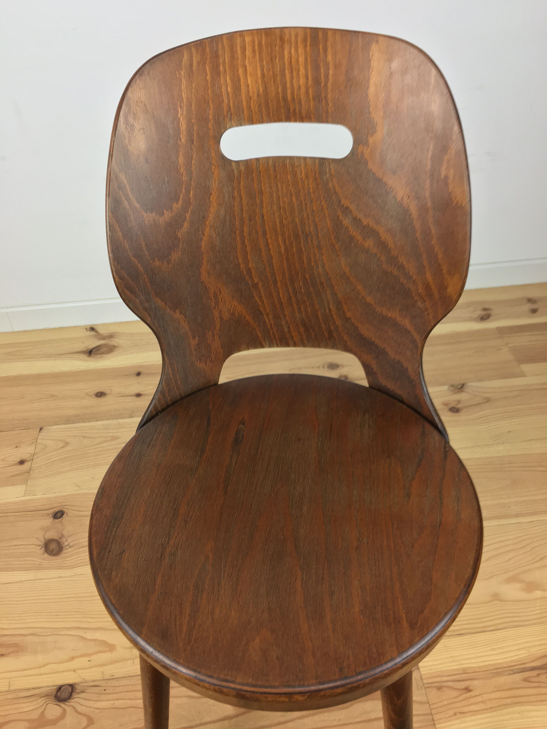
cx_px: 274
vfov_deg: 61.7
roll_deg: +2.2
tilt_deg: -40.9
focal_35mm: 29
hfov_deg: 48.2
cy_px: 364
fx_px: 611
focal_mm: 4.15
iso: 32
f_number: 2.2
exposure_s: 1/33
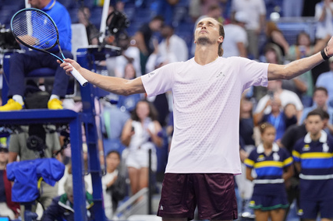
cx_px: 190
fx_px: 2117
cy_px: 91
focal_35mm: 229
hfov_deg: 9.0
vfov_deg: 6.0
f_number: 2.8
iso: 4000
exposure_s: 1/2500
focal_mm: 191
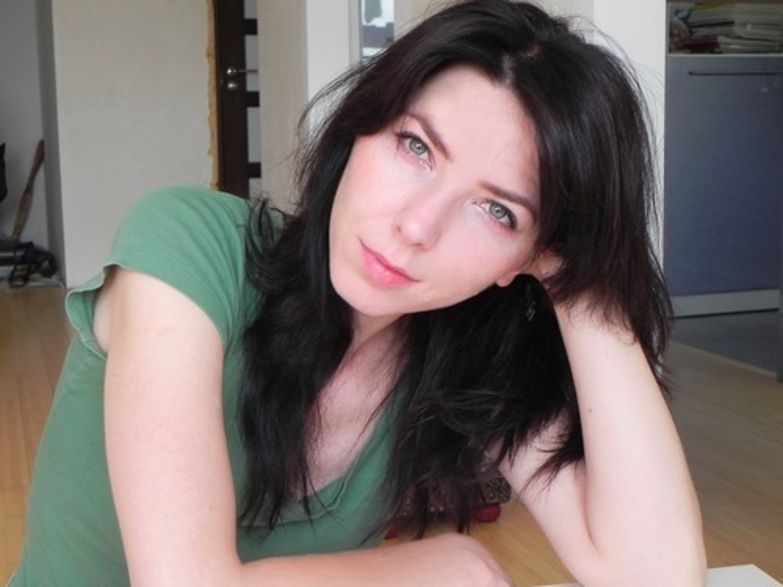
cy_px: 294
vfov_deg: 28.0
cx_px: 392
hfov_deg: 36.8
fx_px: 1176
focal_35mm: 52
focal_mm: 9.2
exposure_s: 1/93.2
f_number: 3.5
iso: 160
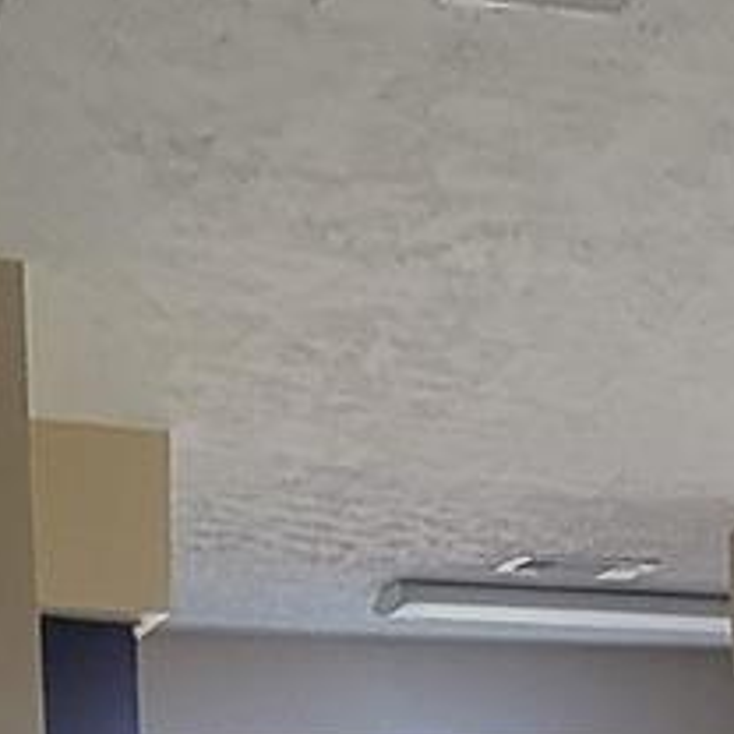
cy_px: 946
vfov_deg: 19.0
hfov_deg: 19.3
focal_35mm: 85
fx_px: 2039
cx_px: 875
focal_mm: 2.2
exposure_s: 1/60
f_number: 2.2
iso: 160
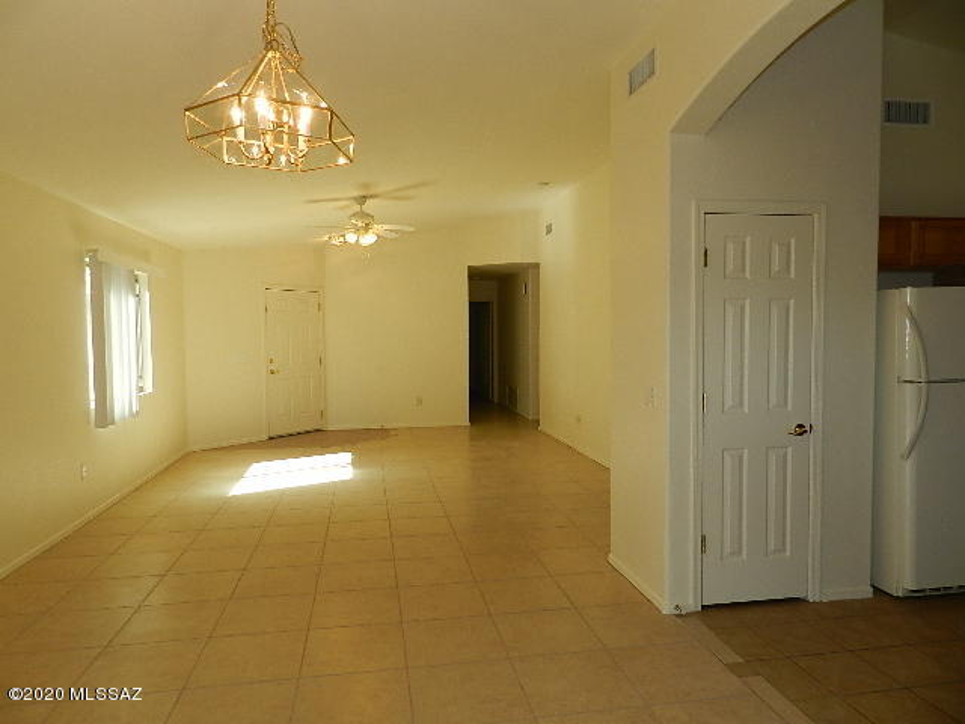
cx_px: 482
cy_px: 362
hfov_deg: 73.9
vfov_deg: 58.9
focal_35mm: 23
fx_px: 641
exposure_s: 1/125
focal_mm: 4
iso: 160
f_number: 3.4
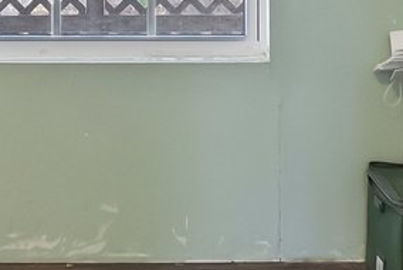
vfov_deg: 11.8
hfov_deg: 18.8
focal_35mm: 108
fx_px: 1210
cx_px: 101
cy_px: -195
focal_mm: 10
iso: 400
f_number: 8
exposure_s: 1/1.25
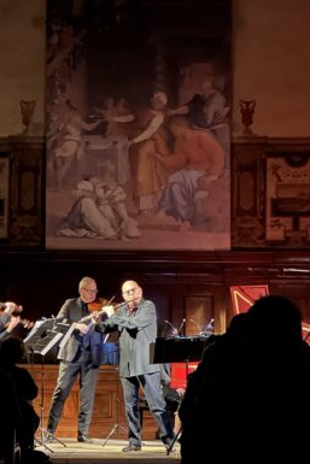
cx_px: 89
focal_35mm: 111
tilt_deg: +4.2
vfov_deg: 18.4
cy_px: 299
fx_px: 1432
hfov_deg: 12.3
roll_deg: -1.0
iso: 1000
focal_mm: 9
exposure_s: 1/8
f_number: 2.8
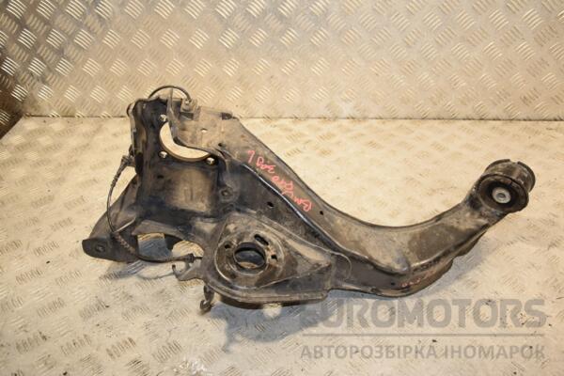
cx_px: 282
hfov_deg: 51.3
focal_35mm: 38
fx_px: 587
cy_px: 188
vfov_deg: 35.5
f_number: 5.6
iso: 800
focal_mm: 25
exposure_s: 1/200
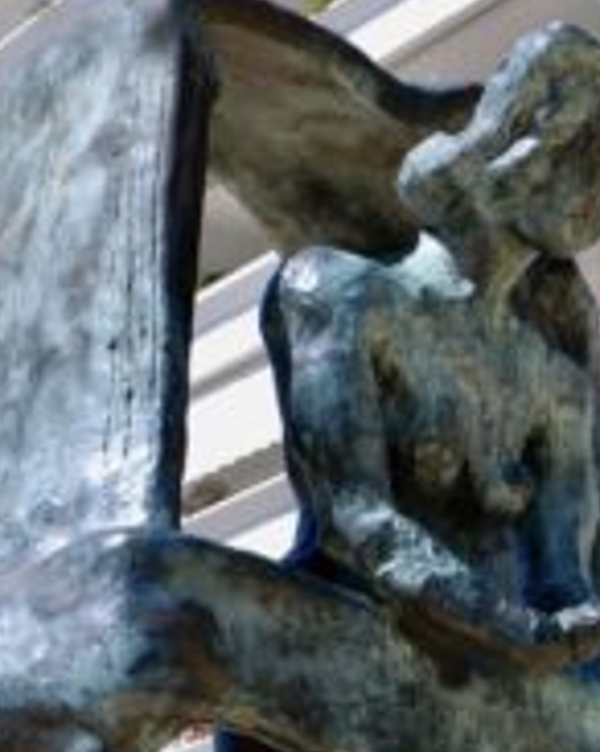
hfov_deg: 11.8
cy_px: 653
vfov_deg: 14.6
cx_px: 364
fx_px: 2913
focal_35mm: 131
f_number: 7.1
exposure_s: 1/200
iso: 100
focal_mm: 34
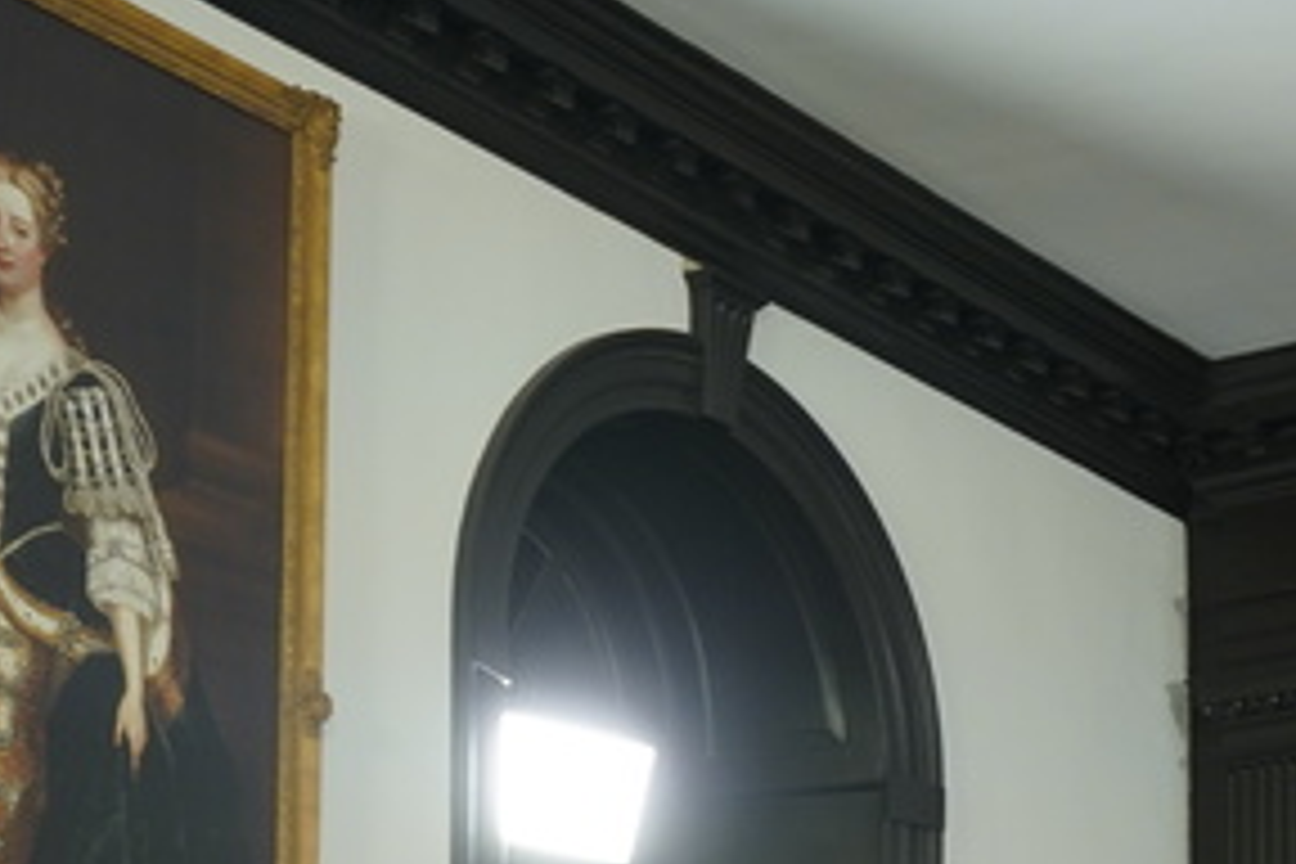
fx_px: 3708
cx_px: 1372
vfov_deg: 12.5
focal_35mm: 103
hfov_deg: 19.1
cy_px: 1357
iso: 800
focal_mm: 29
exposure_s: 1/125
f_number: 4
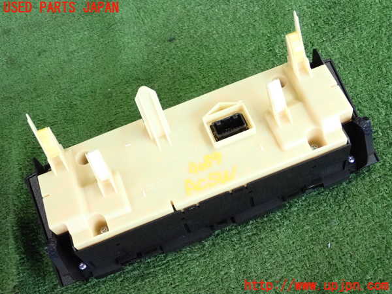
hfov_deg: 40.4
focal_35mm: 47
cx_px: 196
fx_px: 532
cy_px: 147
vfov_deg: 30.9
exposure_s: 1/125
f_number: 3.1
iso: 2000
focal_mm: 8.4
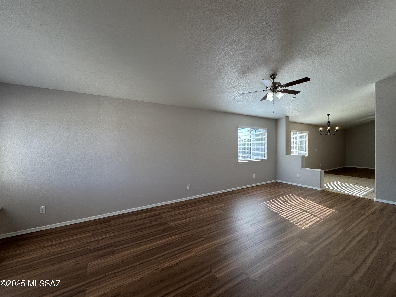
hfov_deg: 102.1
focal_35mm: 14
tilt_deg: -1.4
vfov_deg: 85.7
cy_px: 148
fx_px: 160
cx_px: 198
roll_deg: +0.1
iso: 50
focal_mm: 2.22
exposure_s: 1/120
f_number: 2.2
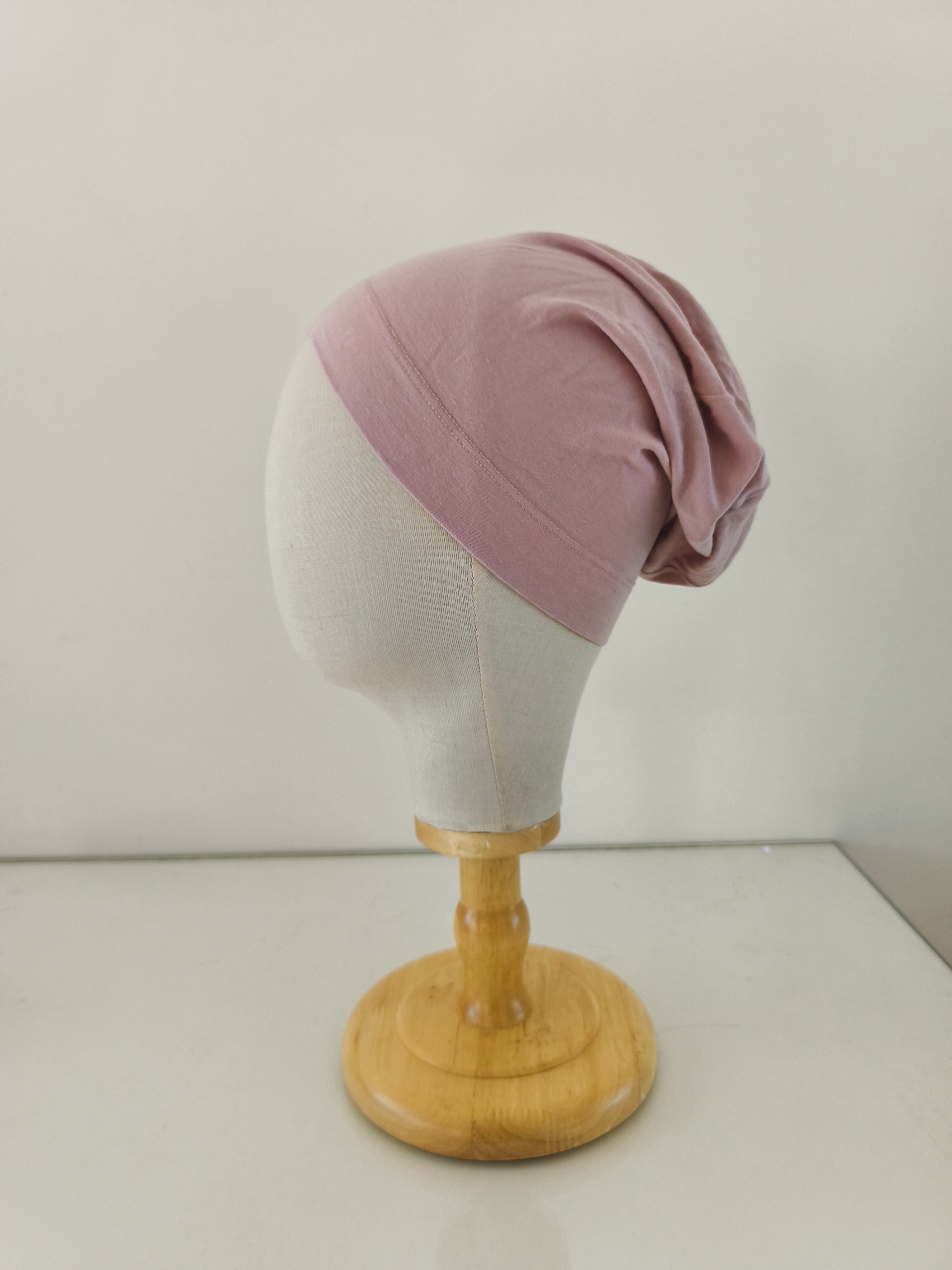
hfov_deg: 58.9
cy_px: 635
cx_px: 476
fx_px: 843
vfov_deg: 73.9
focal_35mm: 23
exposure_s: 1/1250
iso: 1250
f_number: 1.65
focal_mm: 6.14
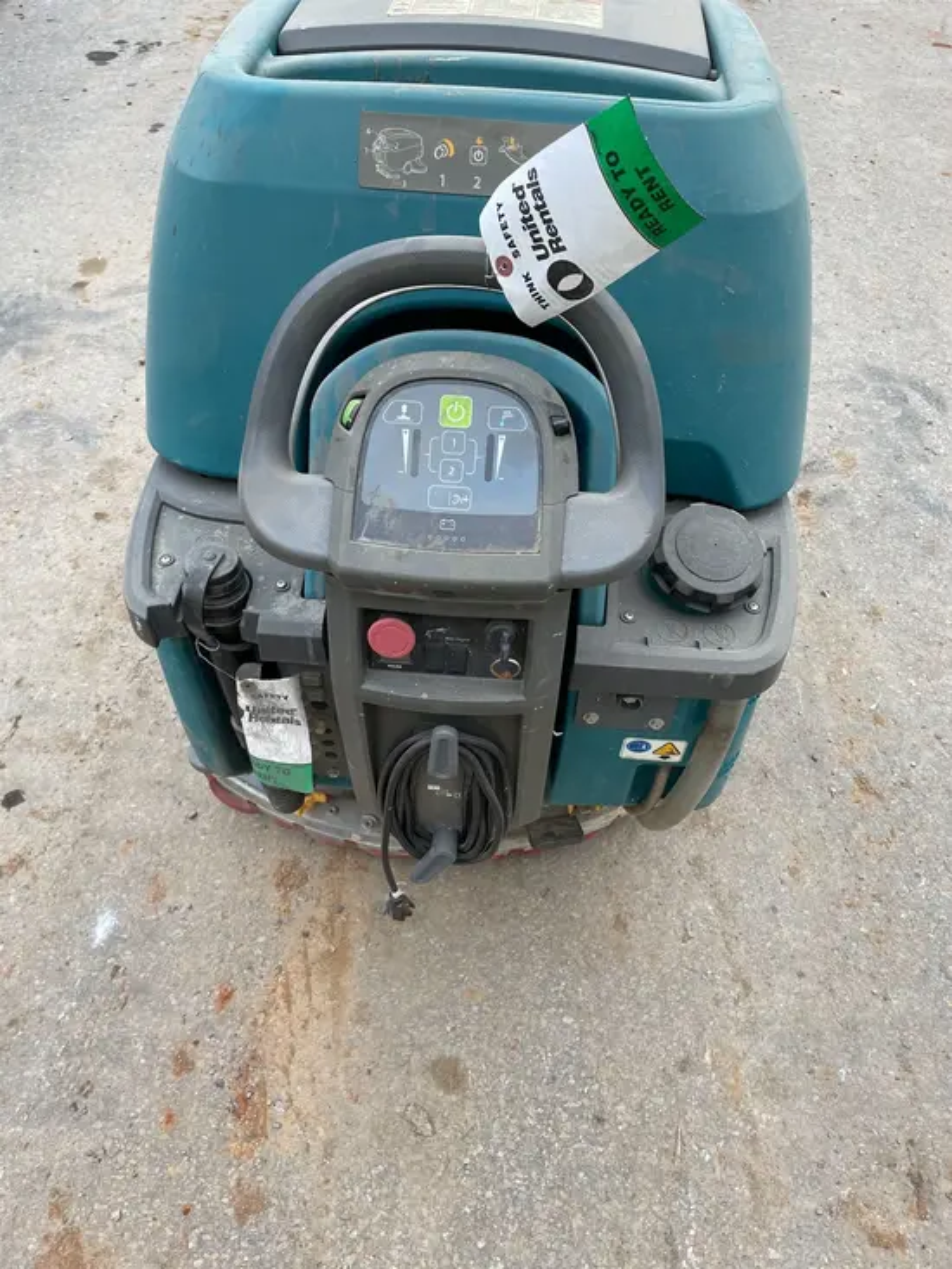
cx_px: 476
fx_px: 953
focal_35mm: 26
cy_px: 634
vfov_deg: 67.3
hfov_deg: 53.1
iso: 64
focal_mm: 4.2
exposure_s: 1/60
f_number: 1.6
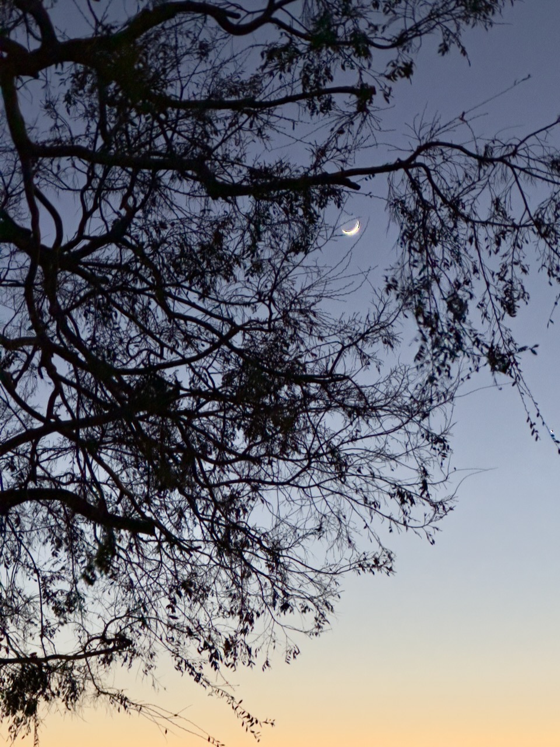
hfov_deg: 19.1
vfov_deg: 25.3
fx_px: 1661
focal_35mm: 77
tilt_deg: +14.5
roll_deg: +0.0
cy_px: 374
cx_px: 280
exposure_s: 1/30
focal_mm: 9
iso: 1600
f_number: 2.8
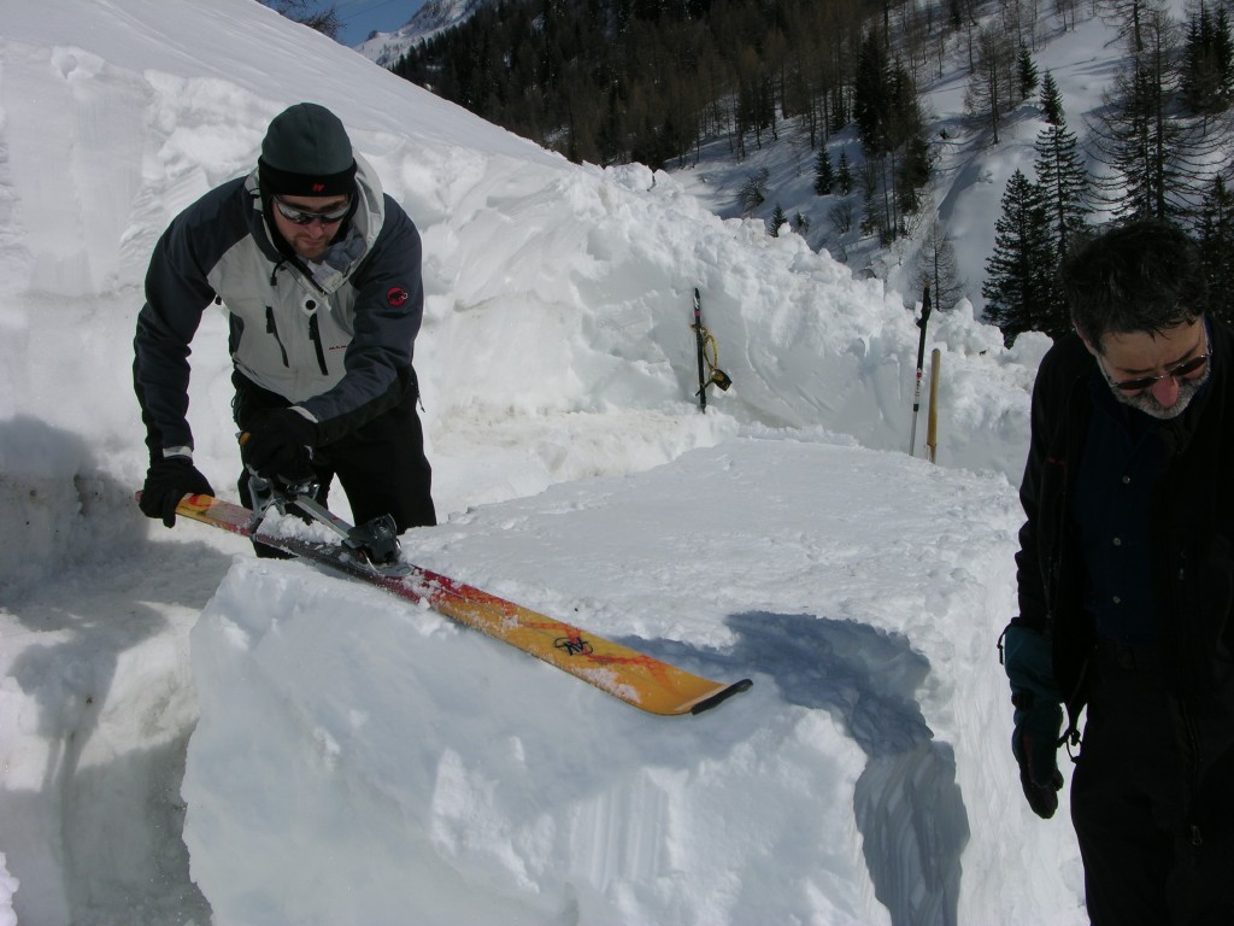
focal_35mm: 46
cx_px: 617
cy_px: 463
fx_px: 1640
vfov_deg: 31.5
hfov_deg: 41.2
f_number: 7.5
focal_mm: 11.6
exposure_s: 1/672
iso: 50
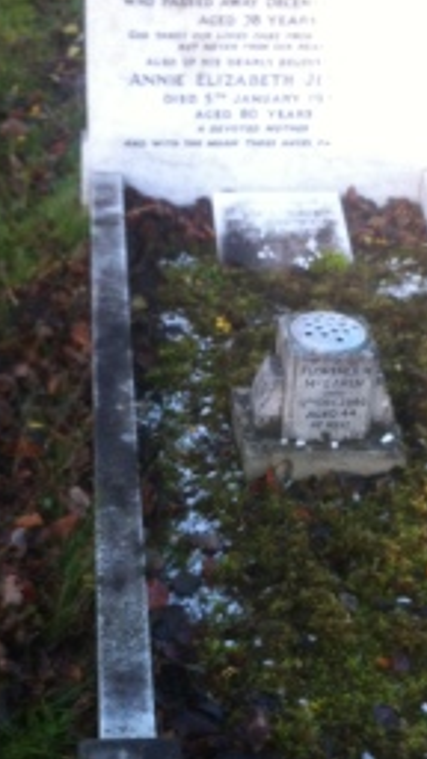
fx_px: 1530
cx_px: 187
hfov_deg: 15.9
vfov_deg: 27.9
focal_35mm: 76
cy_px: 374
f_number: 2.8
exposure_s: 1/100
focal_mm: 3.85
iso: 100
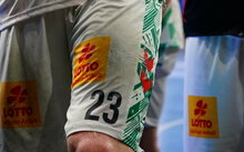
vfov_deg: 6.5
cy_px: -171
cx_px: 54
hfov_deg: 10.7
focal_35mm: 195
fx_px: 1295
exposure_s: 1/1600
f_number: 2.8
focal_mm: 70
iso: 2500
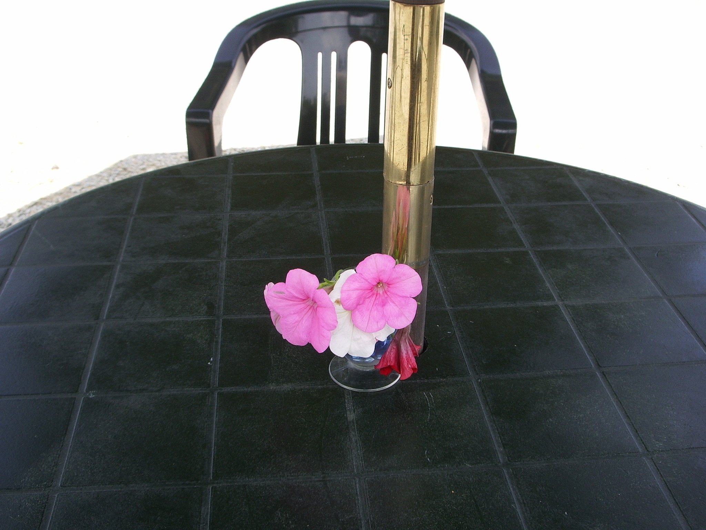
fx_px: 836
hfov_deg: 45.8
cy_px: 265
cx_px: 353
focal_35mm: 41
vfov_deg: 35.1
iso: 50
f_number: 4.6
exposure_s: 1/125
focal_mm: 6.8
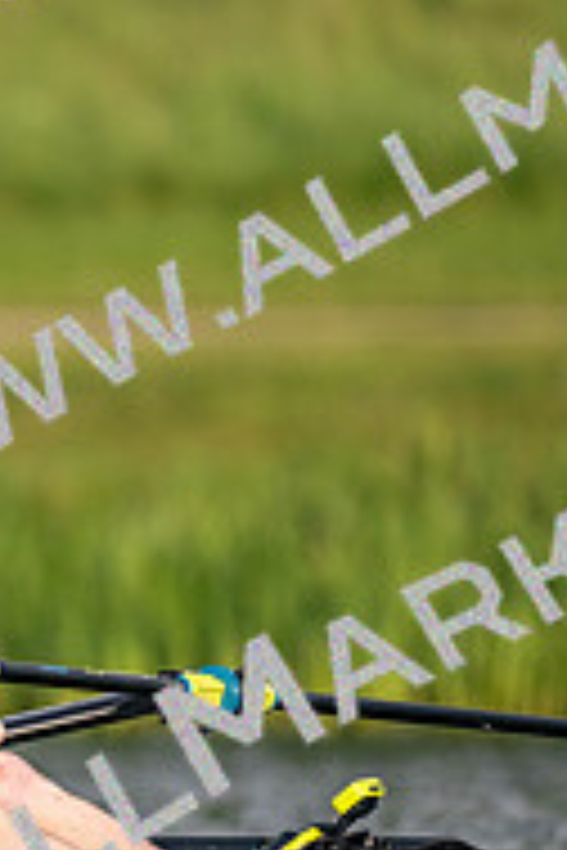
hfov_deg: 0.7
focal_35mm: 1843
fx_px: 43537
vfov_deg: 1.1
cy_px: 600
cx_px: -518
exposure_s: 1/2500
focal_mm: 600
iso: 320
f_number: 4
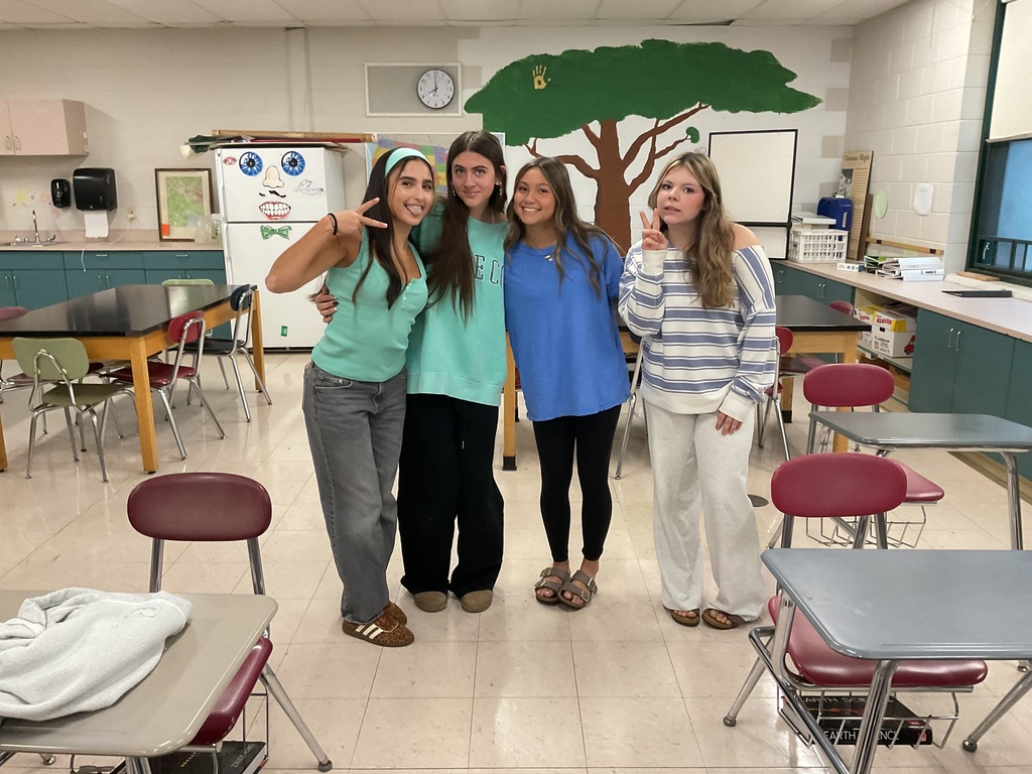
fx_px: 865
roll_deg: -1.4
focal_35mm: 29
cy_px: 387
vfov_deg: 48.2
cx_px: 516
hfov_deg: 61.7
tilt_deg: -14.6
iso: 160
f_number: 1.8
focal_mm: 3
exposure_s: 1/60
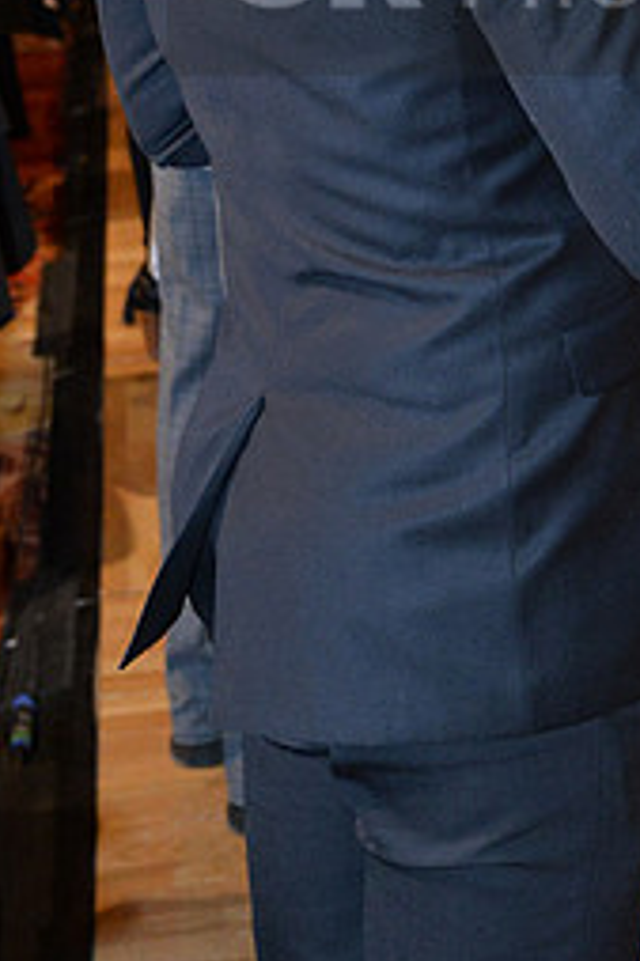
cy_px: -49
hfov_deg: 11.8
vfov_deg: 17.4
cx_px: 691
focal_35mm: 114
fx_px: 3044
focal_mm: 50
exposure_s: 1/250
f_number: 6.3
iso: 2500
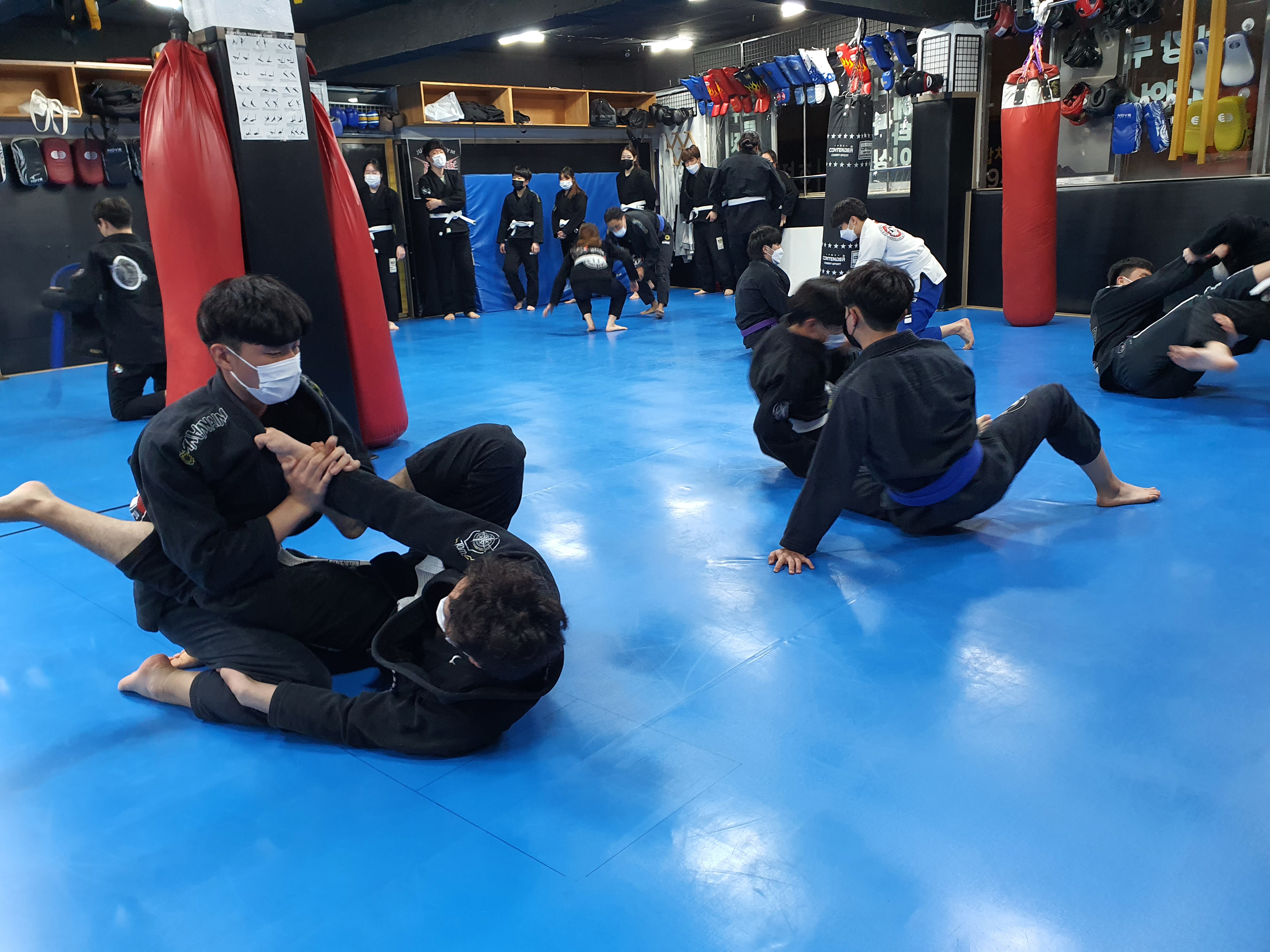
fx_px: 954
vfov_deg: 53.1
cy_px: 476
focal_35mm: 26
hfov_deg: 67.3
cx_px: 635
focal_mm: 4.3
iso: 250
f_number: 2.4
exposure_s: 1/40
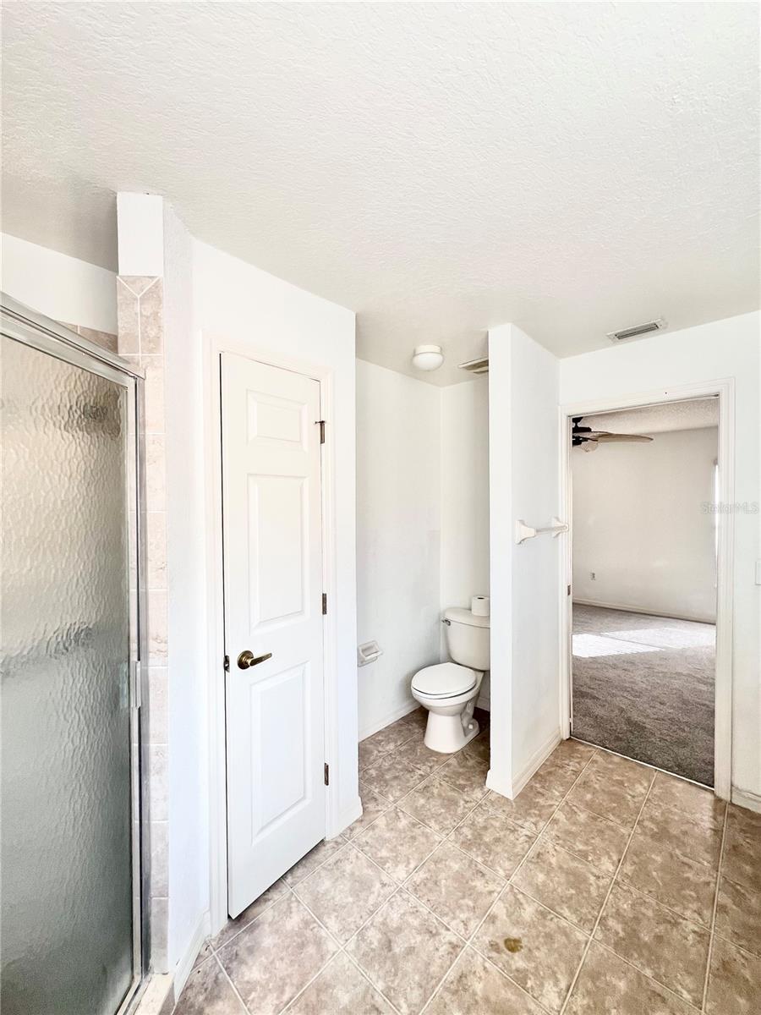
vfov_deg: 106.2
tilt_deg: -0.5
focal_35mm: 13
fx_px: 381
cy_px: 508
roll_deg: +0.4
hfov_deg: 89.9
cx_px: 380
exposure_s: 1/99
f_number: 1.8
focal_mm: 1.57
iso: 50
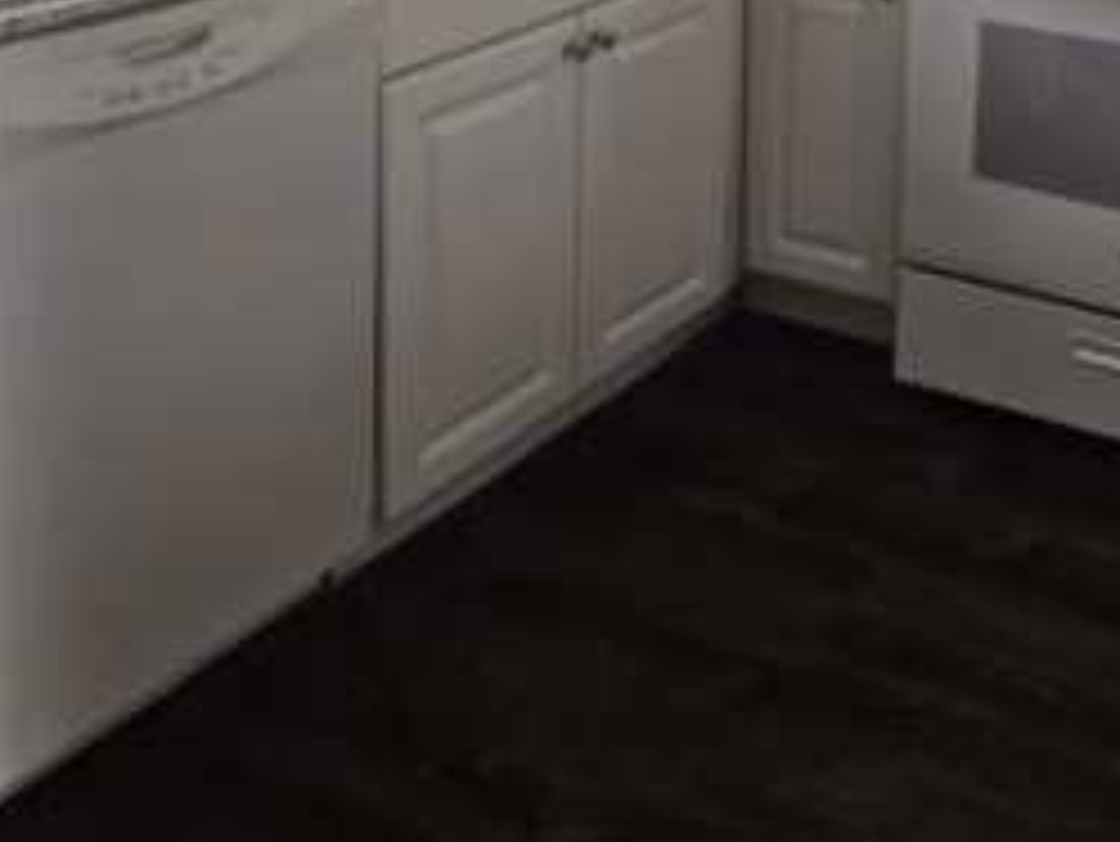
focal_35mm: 54
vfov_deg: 25.0
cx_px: 940
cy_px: -104
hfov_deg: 34.1
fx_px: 1748
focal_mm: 5.4
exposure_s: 1/120
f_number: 1.8
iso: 250
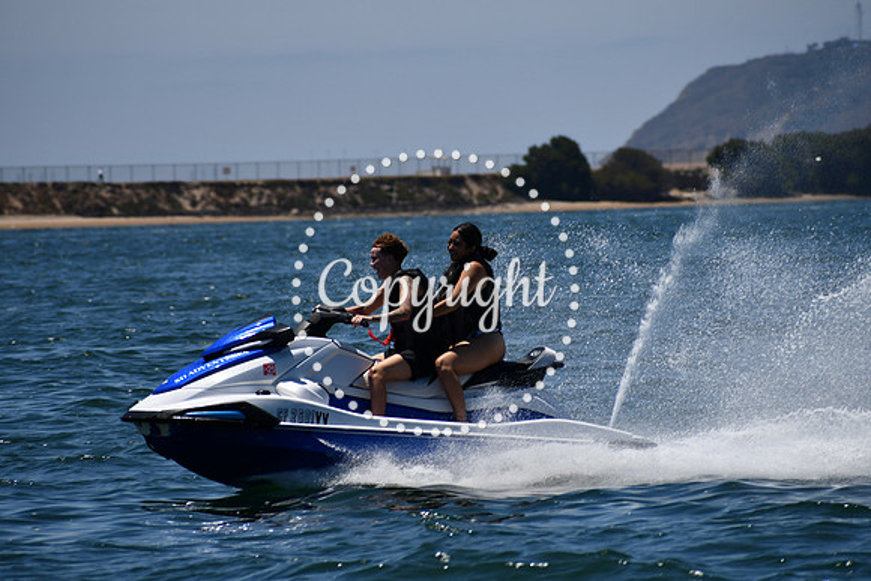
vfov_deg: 3.4
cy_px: 290
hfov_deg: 5.1
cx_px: 436
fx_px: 9801
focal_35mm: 405
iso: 200
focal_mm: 270
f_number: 7.1
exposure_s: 1/1600
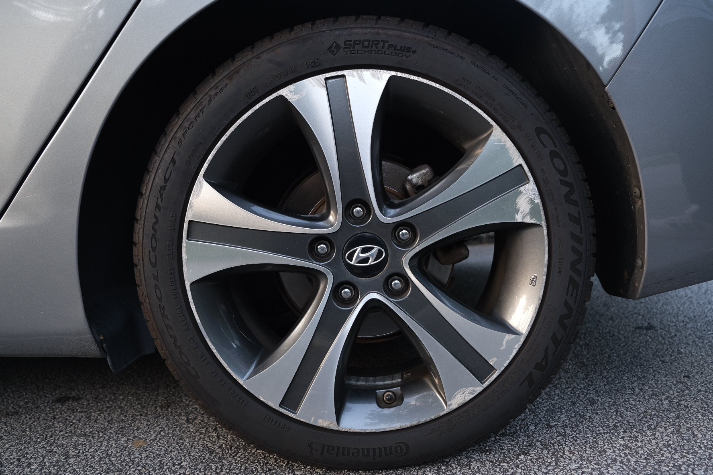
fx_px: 535
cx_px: 356
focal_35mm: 27
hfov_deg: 67.4
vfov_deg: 47.9
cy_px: 238
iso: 160
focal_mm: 18
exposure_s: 1/38
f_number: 2.8
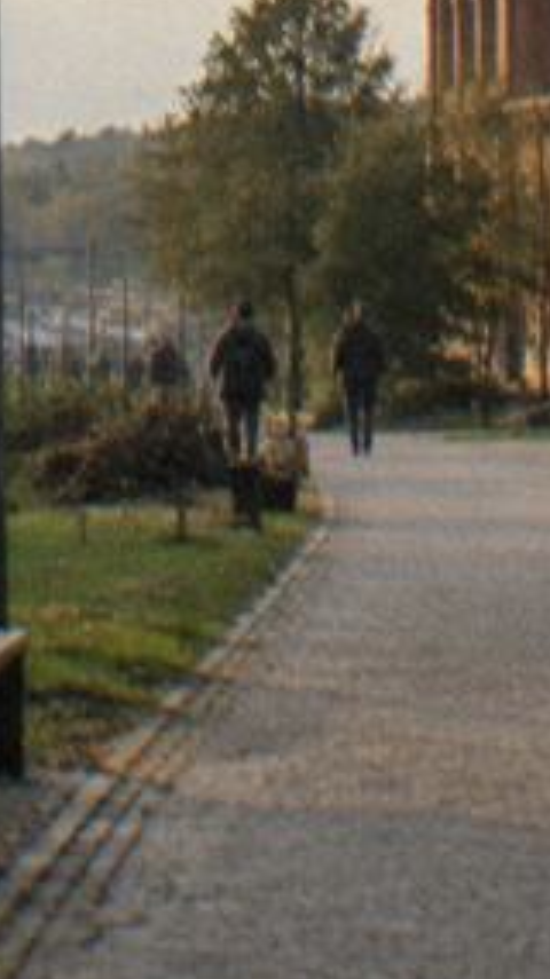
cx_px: 870
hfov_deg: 8.0
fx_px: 3817
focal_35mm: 147
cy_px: -89
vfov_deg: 14.3
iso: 400
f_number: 11
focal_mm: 40
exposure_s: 1/160
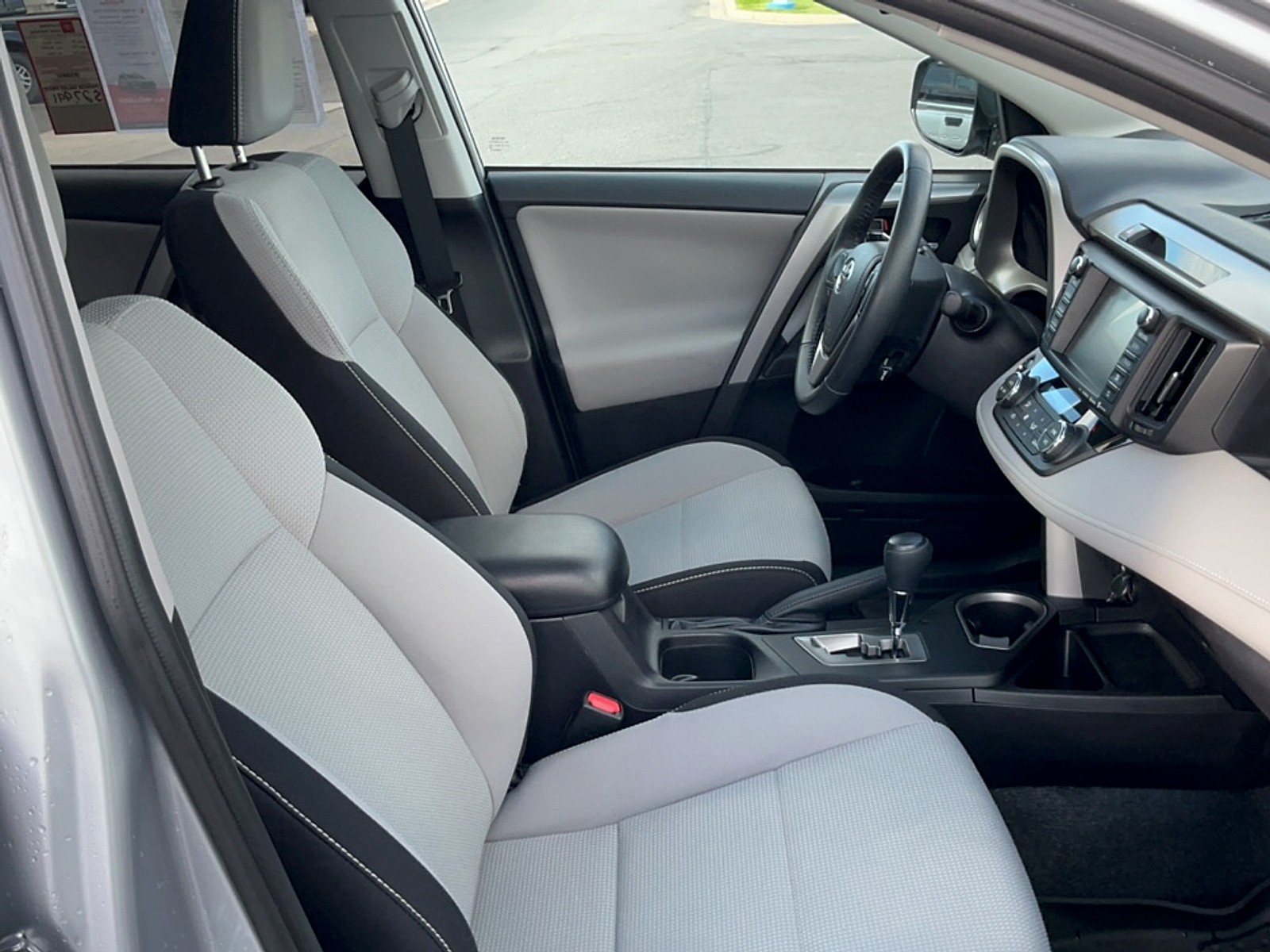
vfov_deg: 46.8
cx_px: 635
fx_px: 1101
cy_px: 476
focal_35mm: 30
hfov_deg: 60.0
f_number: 1.8
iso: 25
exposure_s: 1/120
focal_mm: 3
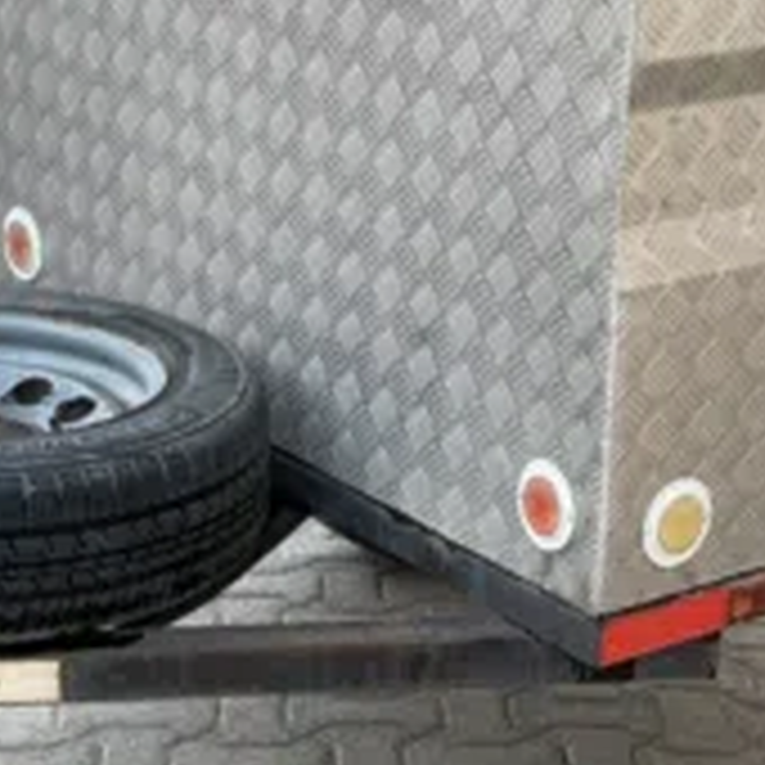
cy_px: 500
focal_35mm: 80
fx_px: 2000
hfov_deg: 21.6
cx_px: 522
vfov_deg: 21.6
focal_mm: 6.76
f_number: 1.78
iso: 100
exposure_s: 1/125
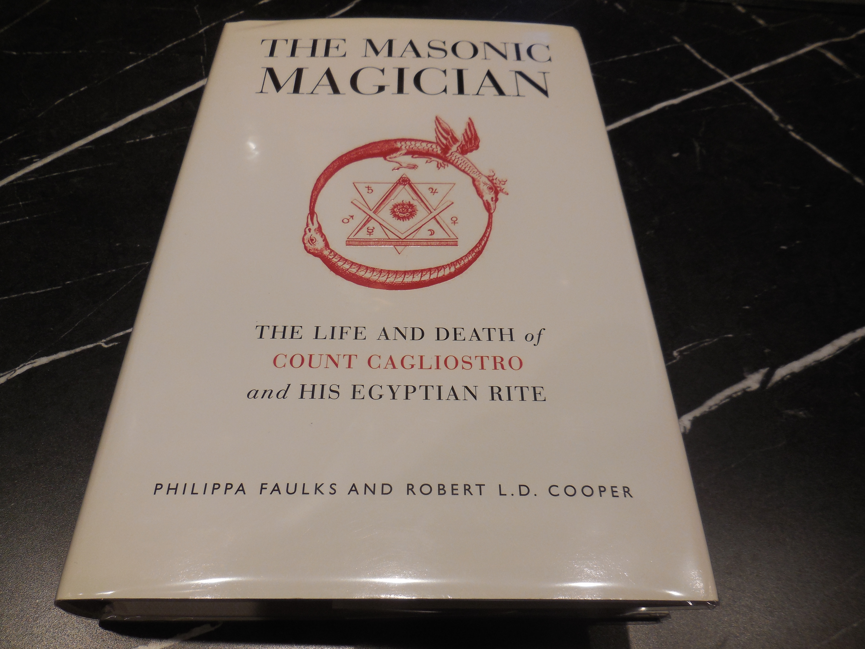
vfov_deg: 54.9
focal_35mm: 25
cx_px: 432
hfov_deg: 69.4
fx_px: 625
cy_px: 324
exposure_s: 1/125
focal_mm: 4.5
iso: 125
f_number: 3.1
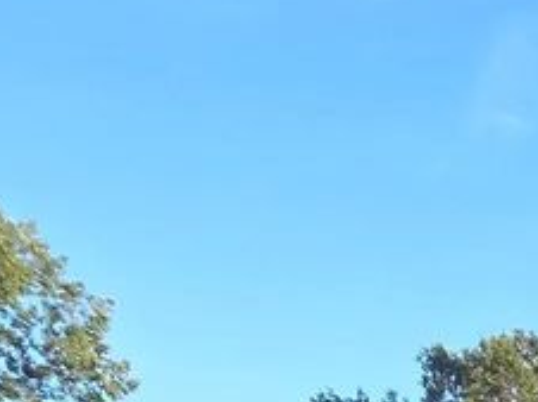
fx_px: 916
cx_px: 888
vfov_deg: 16.9
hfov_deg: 23.2
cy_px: 842
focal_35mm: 59
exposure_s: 1/383
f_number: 1.9
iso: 40
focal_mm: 2.2
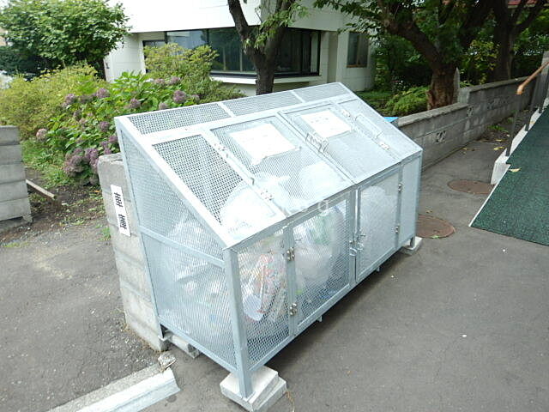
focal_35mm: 24
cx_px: 274
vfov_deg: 56.8
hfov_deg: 71.6
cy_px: 206
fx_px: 381
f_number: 2.8
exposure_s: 1/125
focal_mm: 4.3
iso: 125
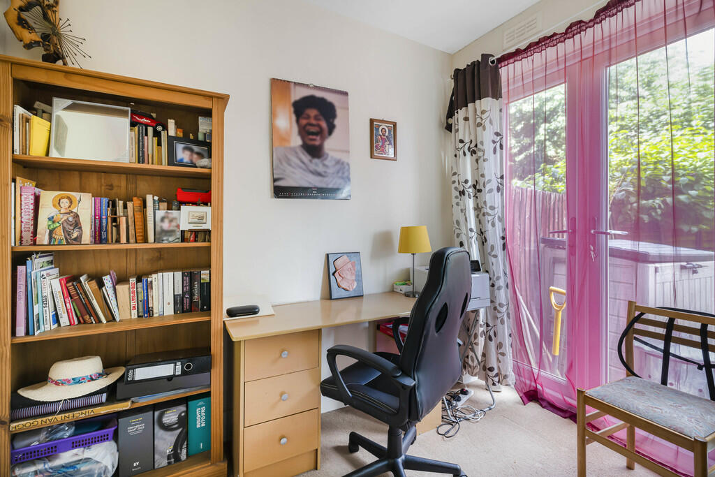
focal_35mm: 16
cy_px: 238
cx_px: 358
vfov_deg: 73.8
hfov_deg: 96.7
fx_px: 318
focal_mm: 16
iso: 200
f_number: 8
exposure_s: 1/2.5
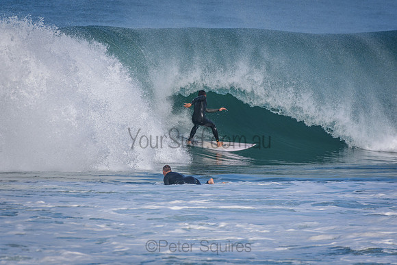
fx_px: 8272
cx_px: 198
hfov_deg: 2.7
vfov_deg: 1.8
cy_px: 132
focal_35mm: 750
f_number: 5.6
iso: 280
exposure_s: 1/2000
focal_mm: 500
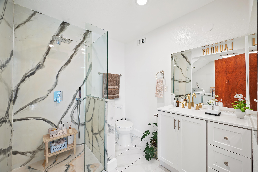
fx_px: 100
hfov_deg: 104.3
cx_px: 129
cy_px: 86
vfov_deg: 81.2
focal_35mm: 14
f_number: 8
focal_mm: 14
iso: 100
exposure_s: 4
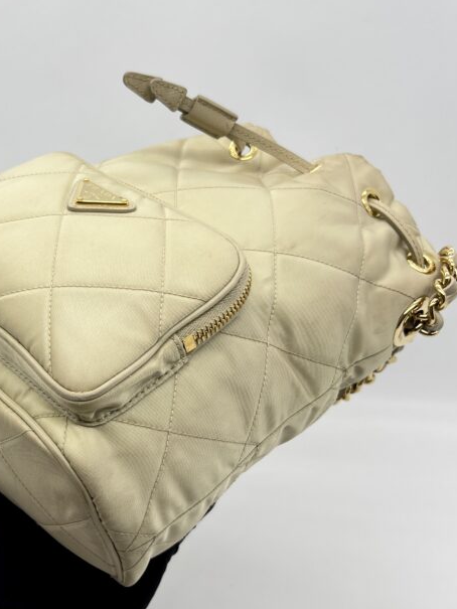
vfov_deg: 42.9
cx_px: 101
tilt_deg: -27.9
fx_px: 774
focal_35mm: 44
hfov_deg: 32.1
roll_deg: +1.3
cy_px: 328
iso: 32
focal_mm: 5.7
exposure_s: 1/139
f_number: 1.5
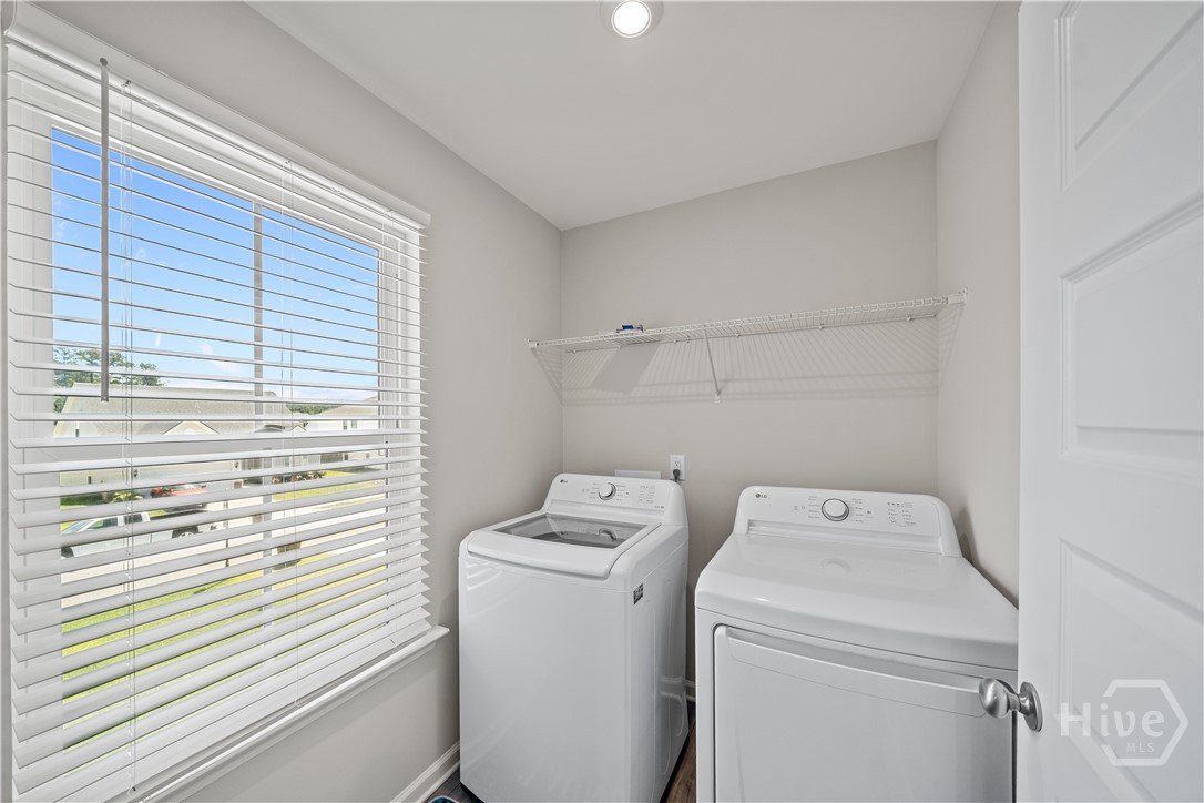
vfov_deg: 90.0
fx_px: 401
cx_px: 602
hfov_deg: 112.6
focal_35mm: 12
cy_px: 402
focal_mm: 12
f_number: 6.3
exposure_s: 1/30
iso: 320
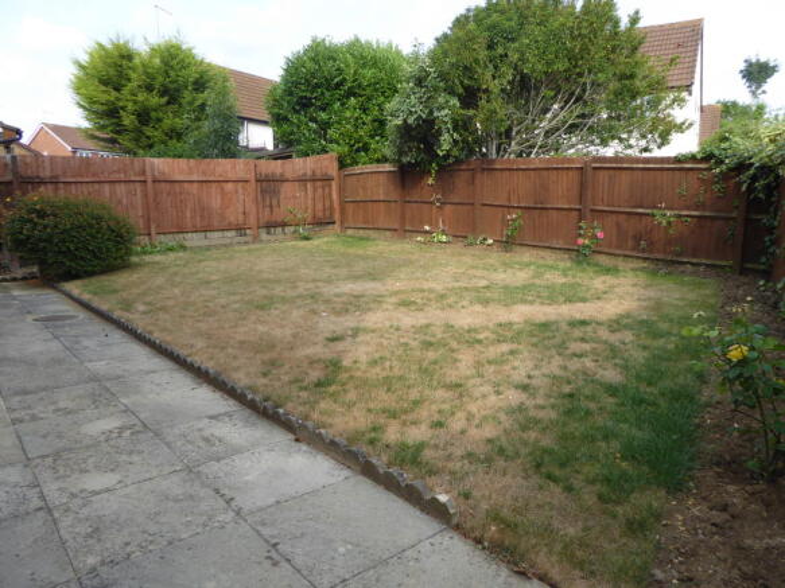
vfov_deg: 56.8
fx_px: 544
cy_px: 294
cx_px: 392
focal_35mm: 24
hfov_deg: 71.6
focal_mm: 4.3
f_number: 3.3
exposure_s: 1/320
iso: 100
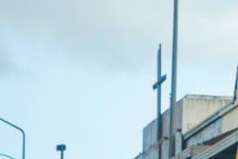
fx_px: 2228
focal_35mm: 337
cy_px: 181
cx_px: 542
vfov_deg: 4.1
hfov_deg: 5.9
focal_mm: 70
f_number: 4
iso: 100
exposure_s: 1/250
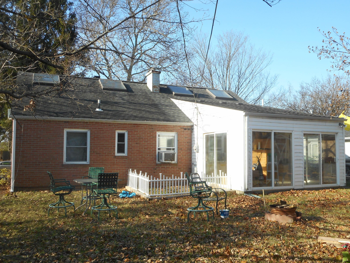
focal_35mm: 34
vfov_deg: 41.8
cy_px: 132
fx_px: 344
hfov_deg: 54.0
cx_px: 175
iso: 80
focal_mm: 6
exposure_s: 1/200
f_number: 4.2
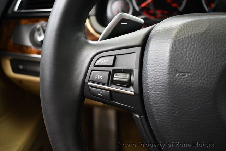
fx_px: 245
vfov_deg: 34.2
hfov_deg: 49.6
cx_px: 113
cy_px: 76
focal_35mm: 39
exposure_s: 1/60
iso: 4500
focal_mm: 26
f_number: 4
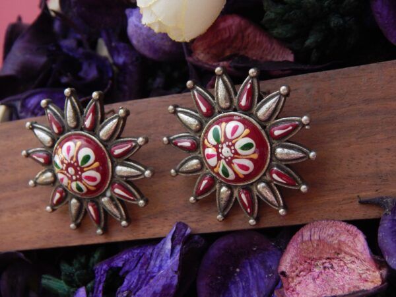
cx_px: 198
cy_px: 148
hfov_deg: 31.7
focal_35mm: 61
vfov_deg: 24.0
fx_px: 698
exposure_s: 1/10
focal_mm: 10.9
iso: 400
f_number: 4
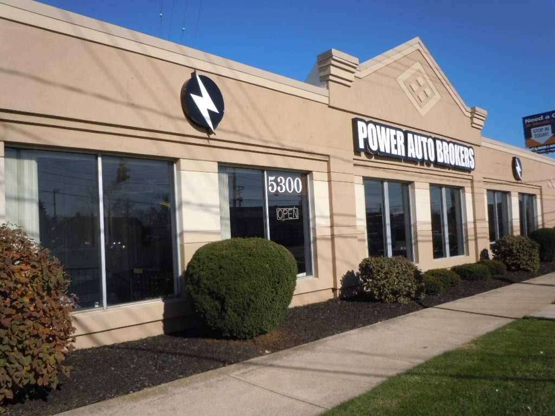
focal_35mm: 28
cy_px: 208
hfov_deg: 63.4
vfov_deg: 49.7
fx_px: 449
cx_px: 278
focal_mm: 5
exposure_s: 1/320
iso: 100
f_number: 7.4
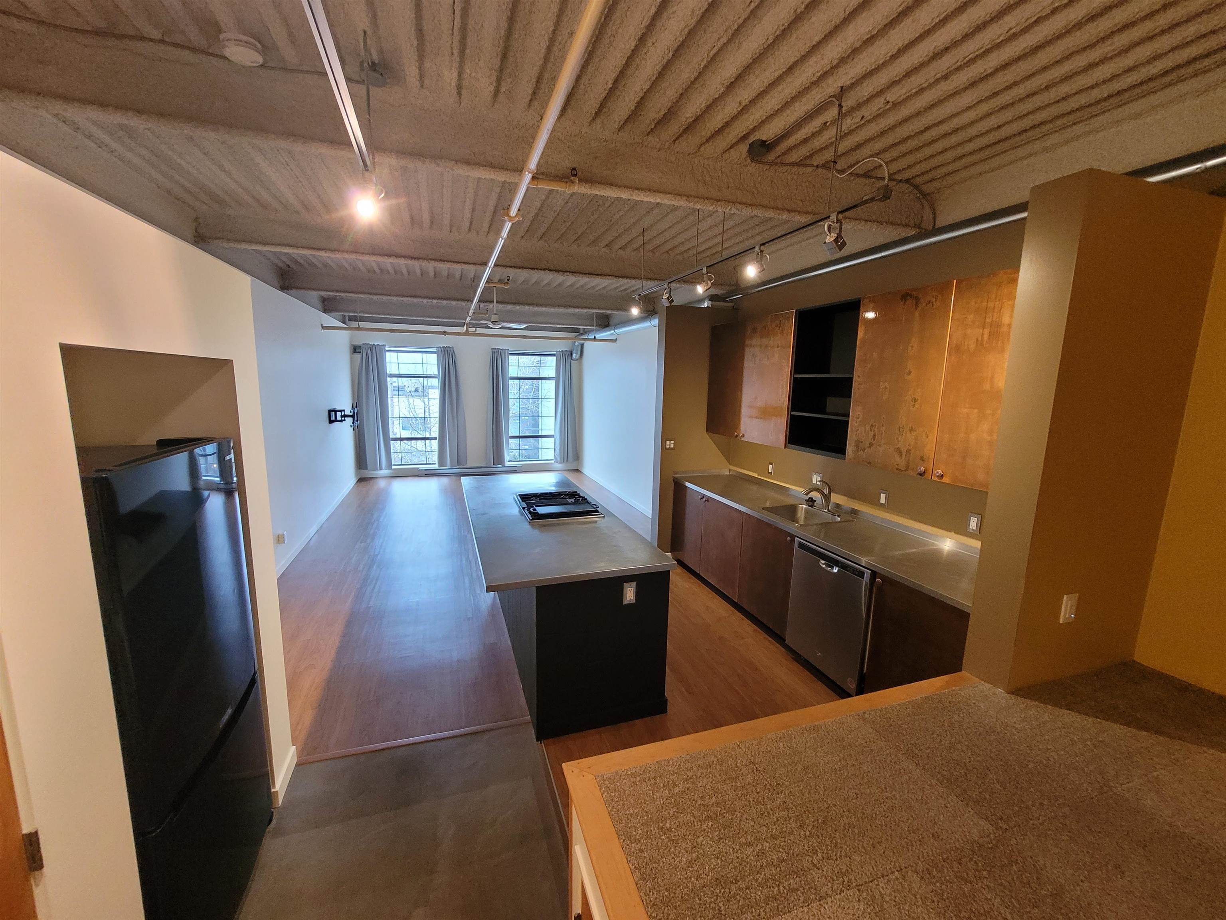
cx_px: 613
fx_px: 460
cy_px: 460
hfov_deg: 106.2
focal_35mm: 13
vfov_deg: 89.9
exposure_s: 1/39
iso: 320
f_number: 2.2
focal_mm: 1.74
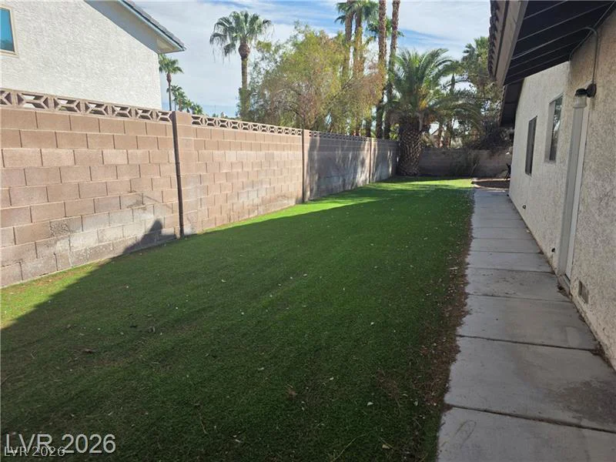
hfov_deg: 73.9
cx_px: 308
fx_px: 409
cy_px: 231
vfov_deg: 58.9
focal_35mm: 23
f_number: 1.7
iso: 80
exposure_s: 1/3758
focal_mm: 6.3
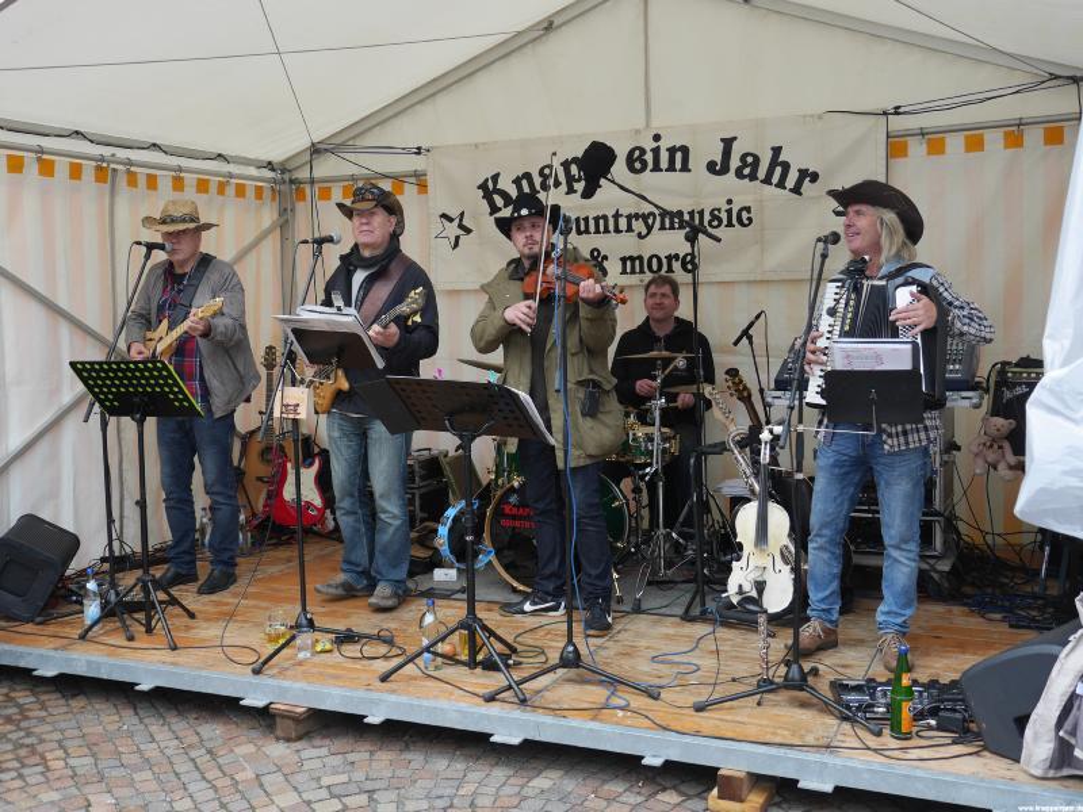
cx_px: 542
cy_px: 406
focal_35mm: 38
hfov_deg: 49.0
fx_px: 1189
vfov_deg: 37.7
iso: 200
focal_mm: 19
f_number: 4.5
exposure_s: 1/80
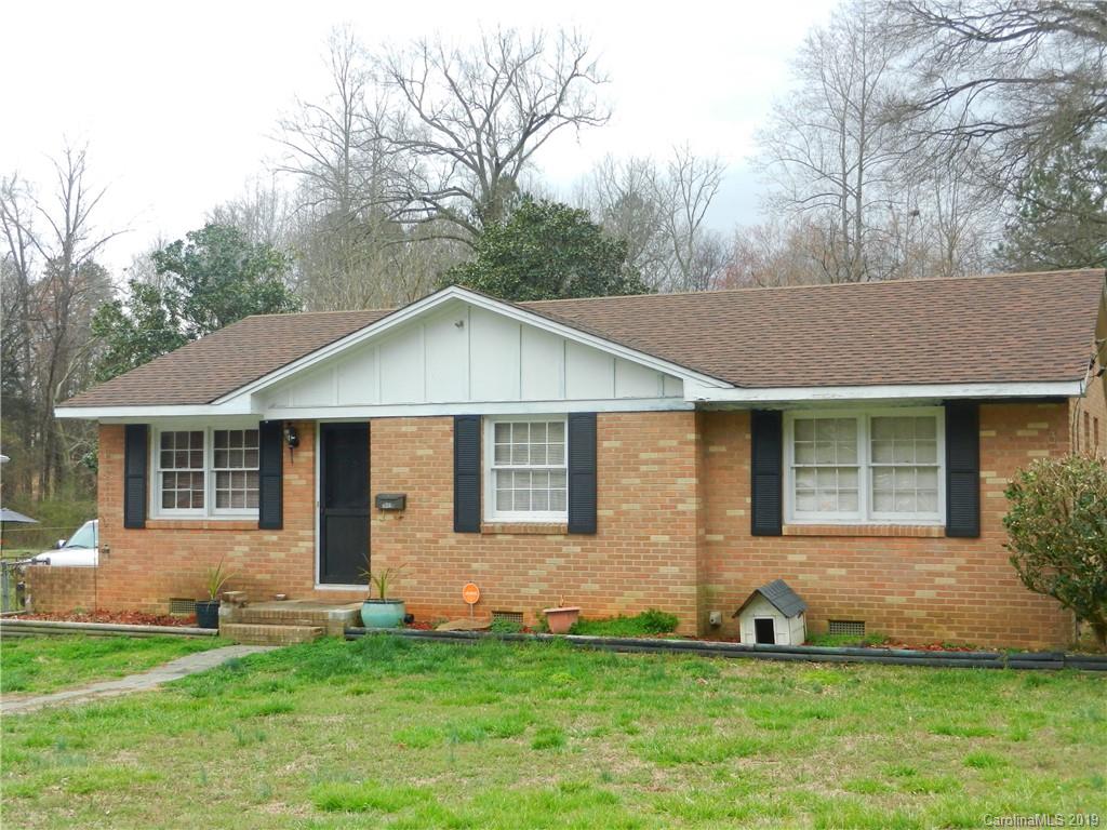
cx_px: 554
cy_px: 415
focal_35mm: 45
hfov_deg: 42.1
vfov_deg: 32.2
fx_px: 1439
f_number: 4.2
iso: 160
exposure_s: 1/400
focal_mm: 8.2
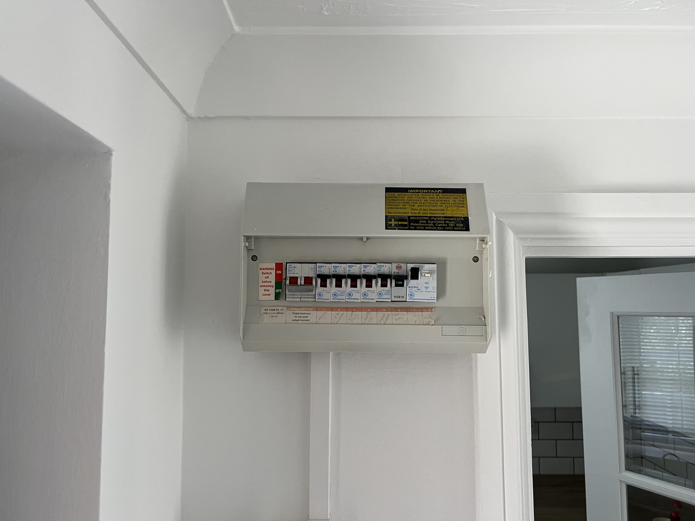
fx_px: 522
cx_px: 348
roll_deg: -0.9
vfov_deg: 53.1
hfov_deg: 67.3
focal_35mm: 26
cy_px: 260
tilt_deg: +1.9
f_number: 1.5
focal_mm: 5.7
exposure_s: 1/98
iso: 125
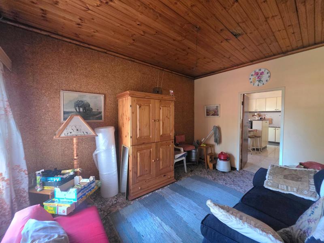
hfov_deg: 106.2
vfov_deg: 89.9
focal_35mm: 13
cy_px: 122
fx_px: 122
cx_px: 162
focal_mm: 2.2
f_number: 1.9
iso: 1000
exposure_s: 1/50.3
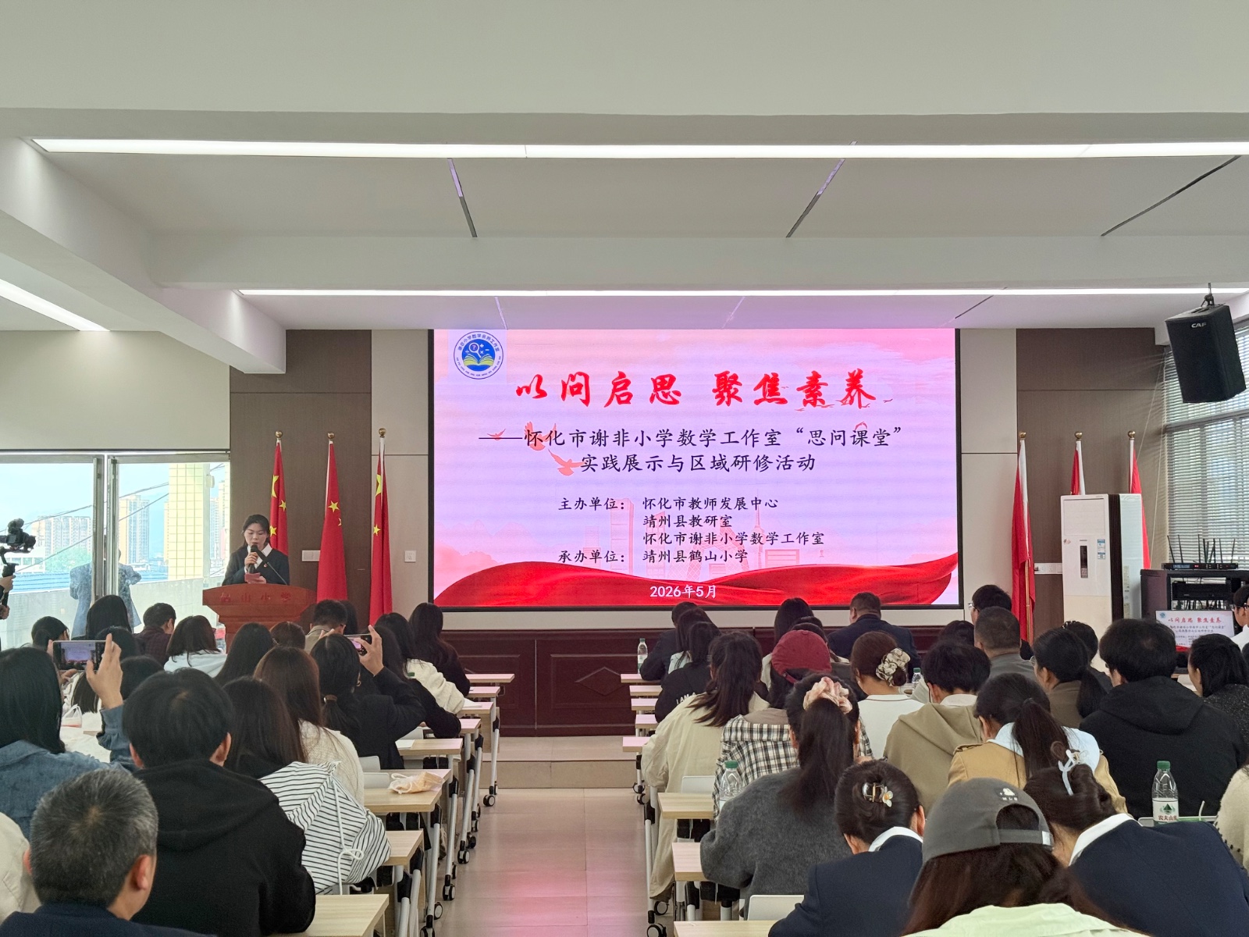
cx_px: 624
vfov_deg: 30.3
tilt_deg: +2.7
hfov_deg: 39.7
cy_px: 468
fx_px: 1732
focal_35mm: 48
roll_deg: +0.5
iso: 64
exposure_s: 1/460
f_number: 1.78
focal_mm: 6.76
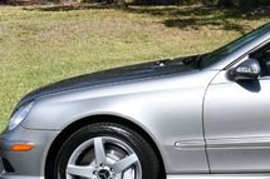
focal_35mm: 152
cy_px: -3
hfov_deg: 13.1
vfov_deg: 9.0
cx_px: 344
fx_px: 1139
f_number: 9
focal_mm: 34
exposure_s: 1/320
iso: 100
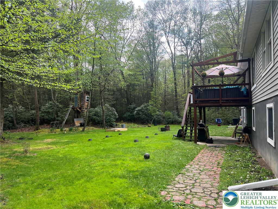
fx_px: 209
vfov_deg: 53.1
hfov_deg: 67.3
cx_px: 139
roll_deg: +0.2
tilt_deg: +1.6
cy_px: 104
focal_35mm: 26
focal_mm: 5.7
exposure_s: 1/650
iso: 50
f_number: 1.5
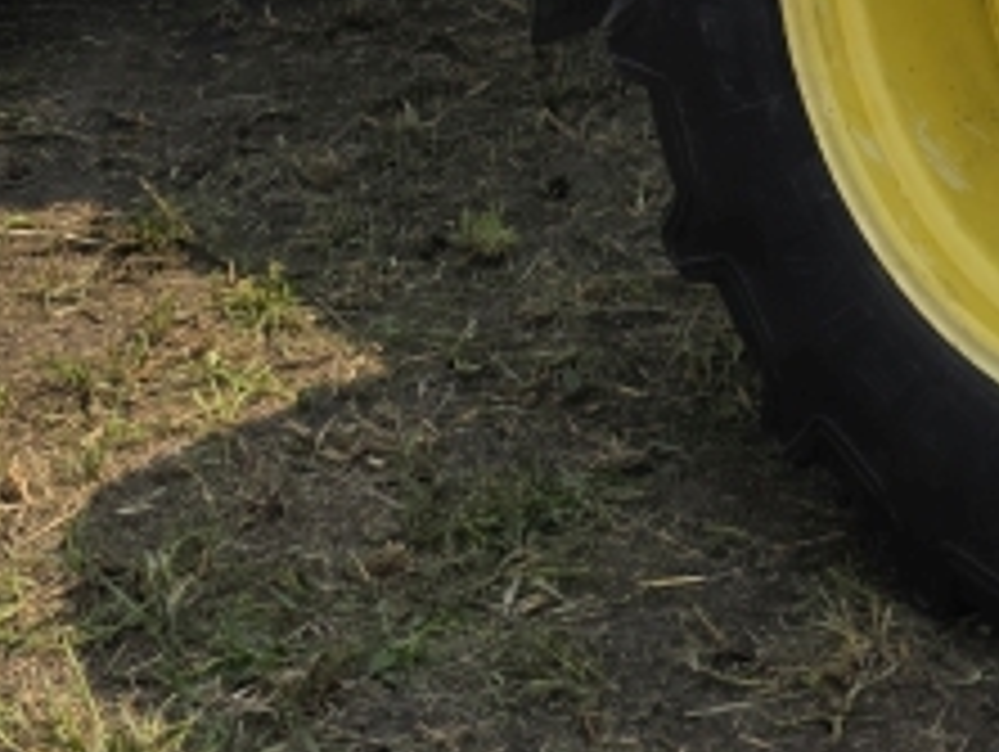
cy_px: -684
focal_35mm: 106
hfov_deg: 18.1
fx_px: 3062
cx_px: 963
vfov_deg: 12.5
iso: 80
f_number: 1.7
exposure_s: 1/4766
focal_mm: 6.3
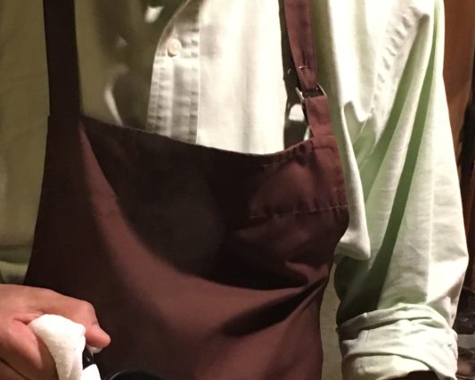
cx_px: 243
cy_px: 318
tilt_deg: -20.6
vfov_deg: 17.9
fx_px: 1195
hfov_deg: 22.5
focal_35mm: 85
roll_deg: -2.3
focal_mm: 4.15
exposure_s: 1/20
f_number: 2.2
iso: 200
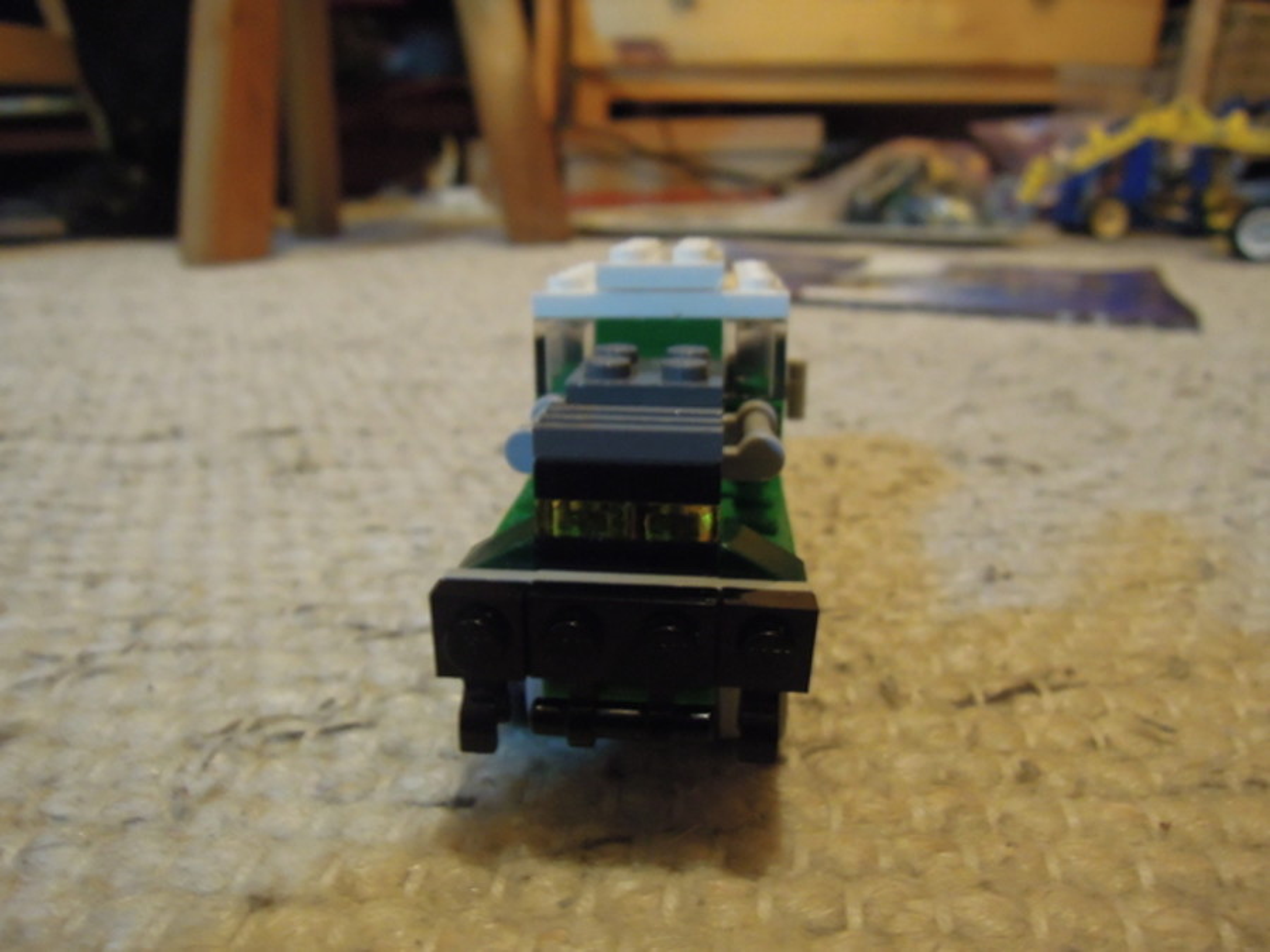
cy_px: 476
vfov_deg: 56.8
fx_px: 881
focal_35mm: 24
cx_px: 635
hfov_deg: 71.6
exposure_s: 1/8
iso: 800
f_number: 2.8
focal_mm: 4.3
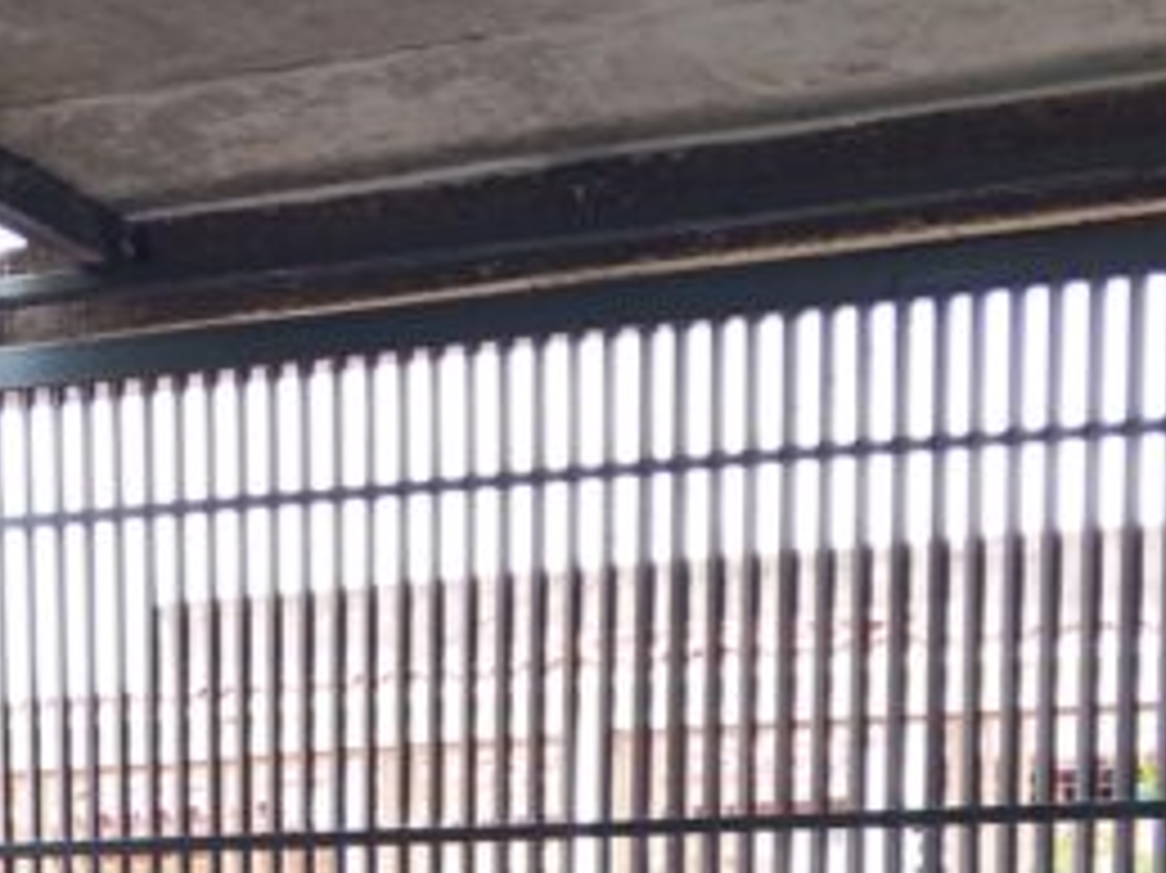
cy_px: 1251
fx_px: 2390
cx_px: -45
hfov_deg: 25.8
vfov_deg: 18.6
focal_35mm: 71
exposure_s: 1/60
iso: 545
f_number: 1.6
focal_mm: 4.09
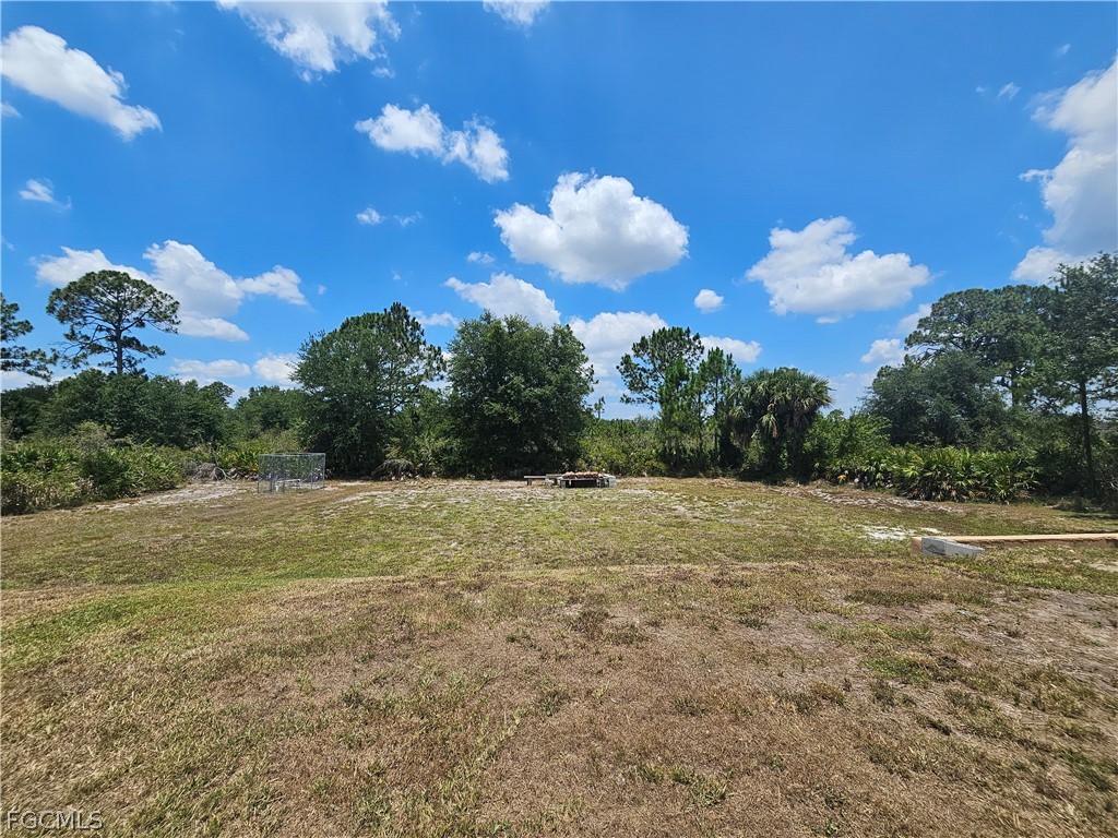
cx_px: 559
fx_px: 420
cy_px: 419
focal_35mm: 13
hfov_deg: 106.2
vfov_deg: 89.9
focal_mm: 2.2
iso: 50
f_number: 2.2
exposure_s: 1/3637
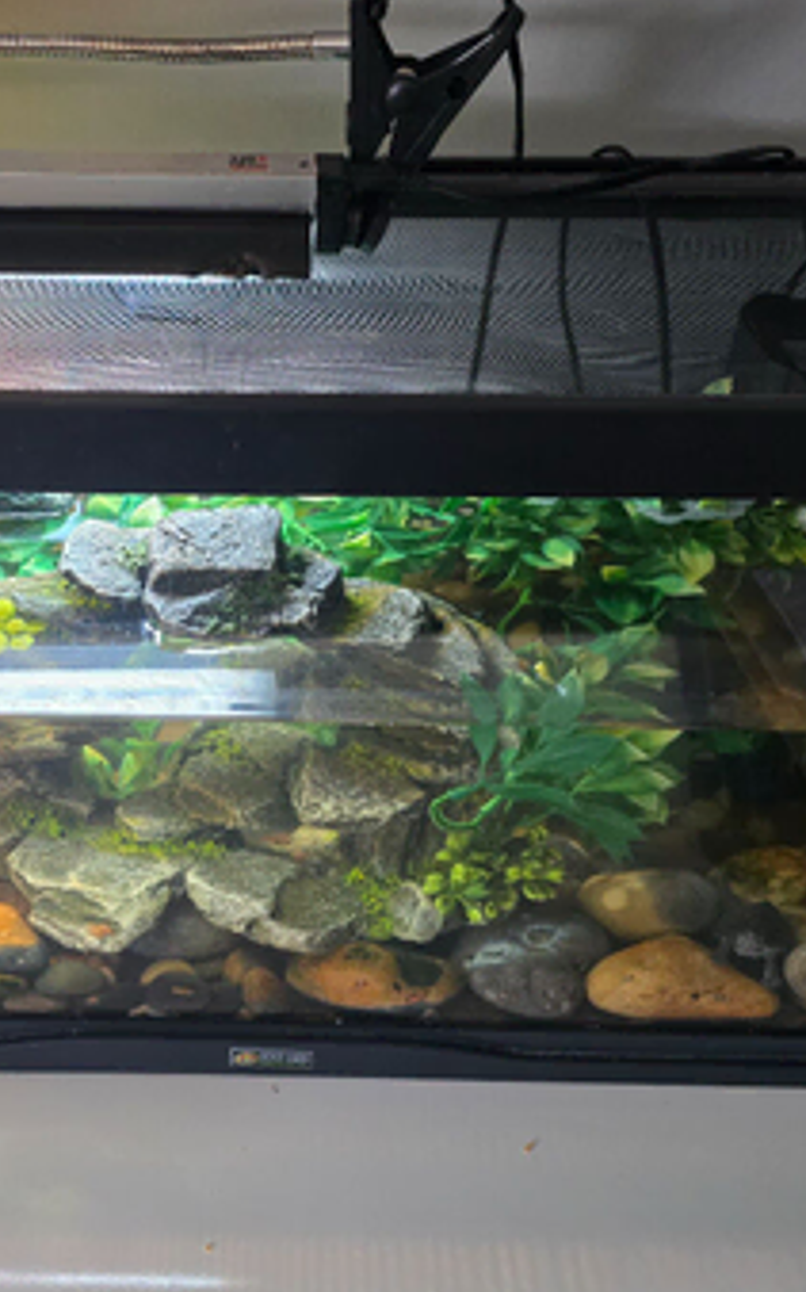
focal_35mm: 34
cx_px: 223
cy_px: 640
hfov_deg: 36.6
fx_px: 1196
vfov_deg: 56.7
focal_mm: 6.3
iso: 500
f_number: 1.7
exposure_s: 1/100
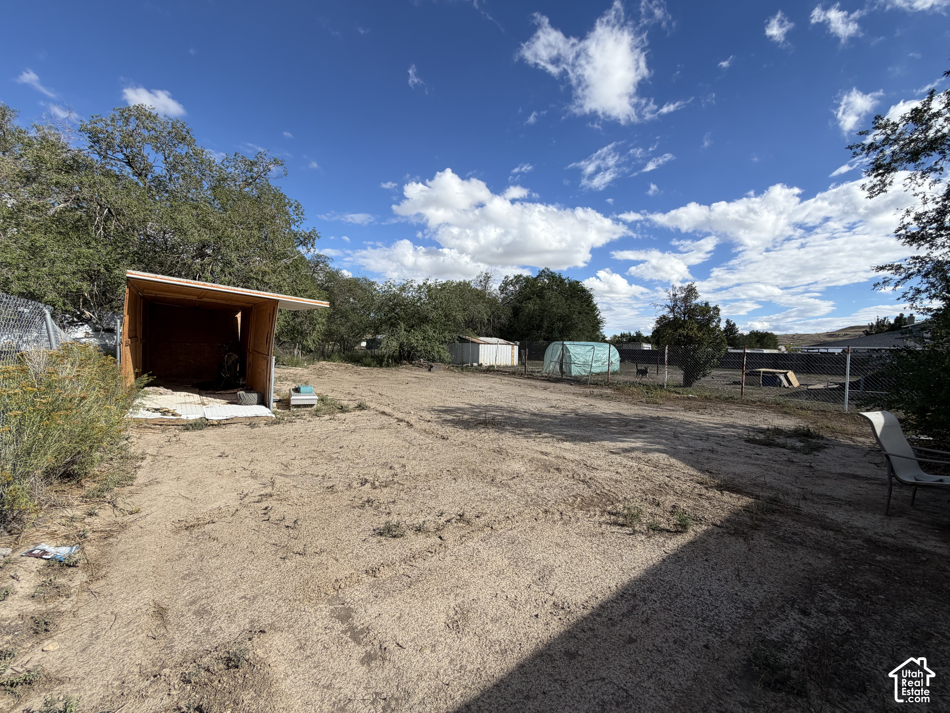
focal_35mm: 14
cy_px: 356
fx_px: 384
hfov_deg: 102.1
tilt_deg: -1.9
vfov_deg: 85.7
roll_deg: -1.5
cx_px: 475
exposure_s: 1/864
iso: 20
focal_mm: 2.22
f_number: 2.2
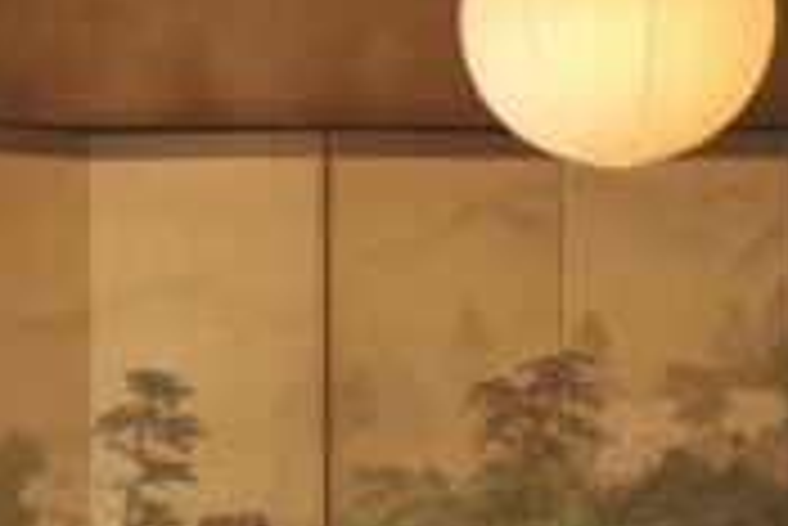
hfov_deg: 17.9
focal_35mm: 114
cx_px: 378
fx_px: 2497
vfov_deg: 12.0
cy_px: 443
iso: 250
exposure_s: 1/250
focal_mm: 33
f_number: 1.4
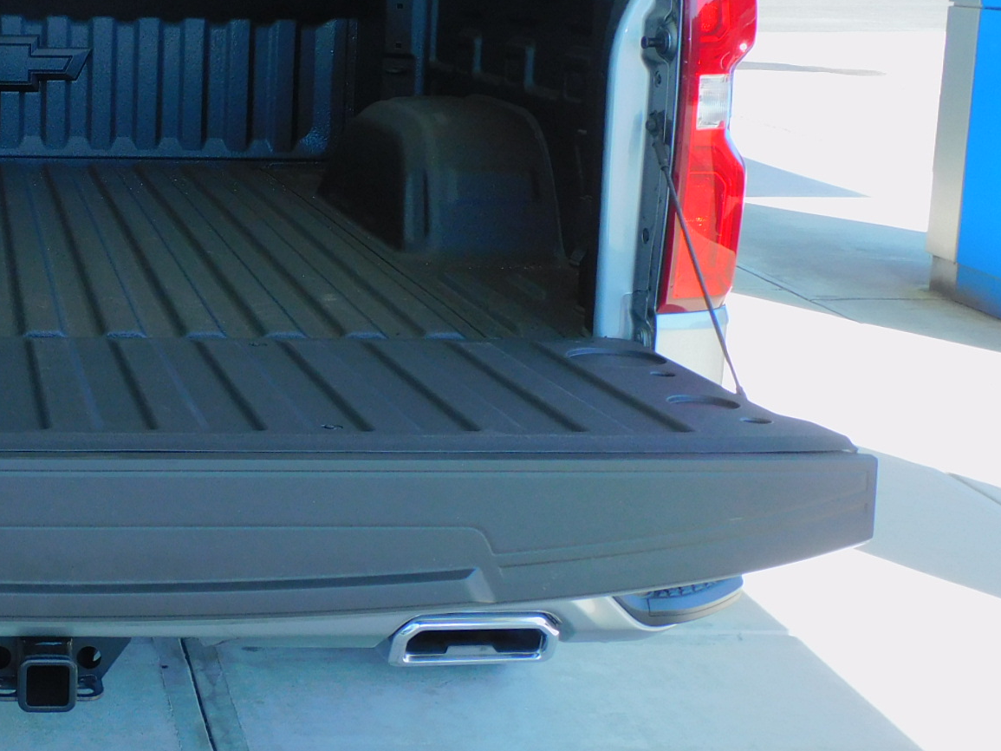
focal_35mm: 59
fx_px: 1706
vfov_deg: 24.6
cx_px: 18
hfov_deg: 30.6
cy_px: 199
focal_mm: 5.4
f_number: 3.5
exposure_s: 1/200
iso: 125
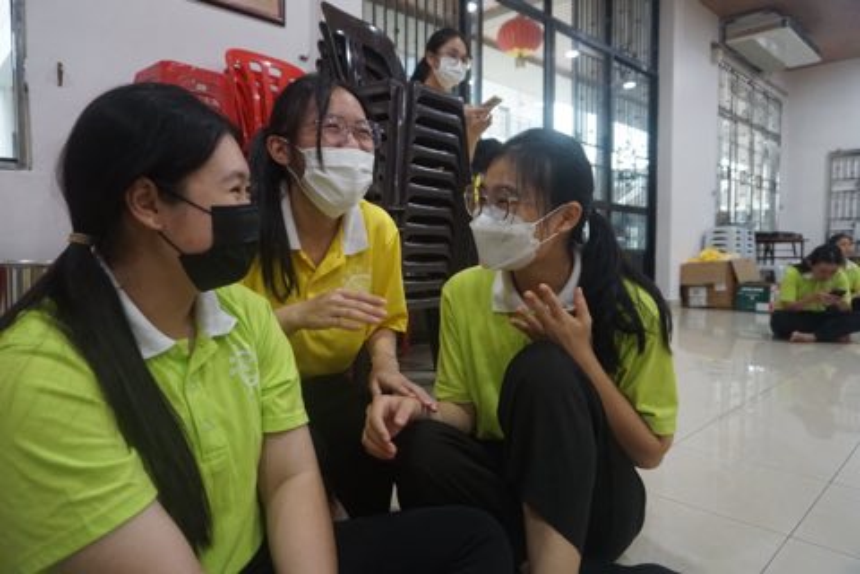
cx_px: 430
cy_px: 287
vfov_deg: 53.1
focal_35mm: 24
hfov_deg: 73.7
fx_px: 573
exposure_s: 1/160
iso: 2000
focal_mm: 16
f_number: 3.5
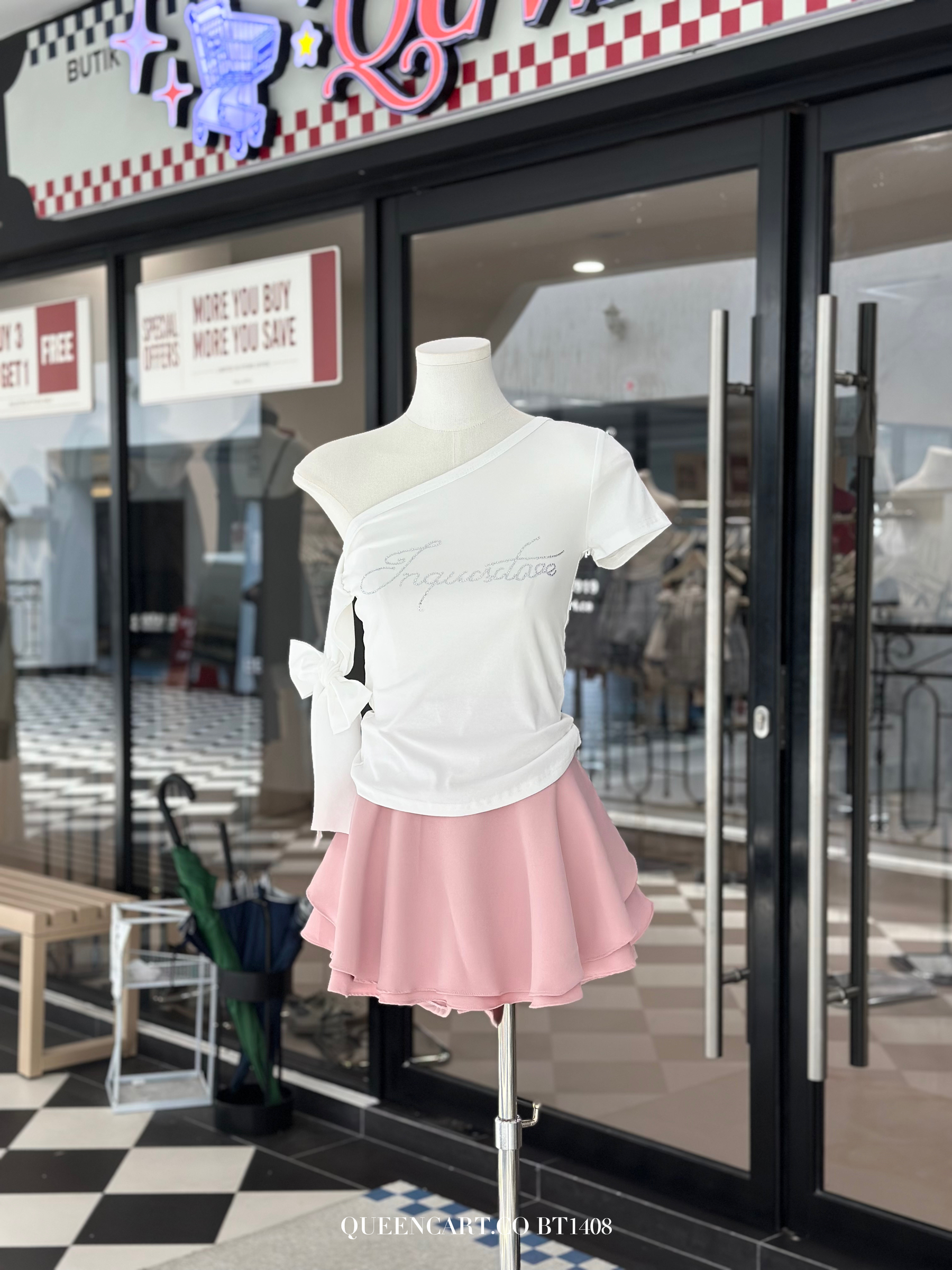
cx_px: 476
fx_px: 1760
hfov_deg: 30.3
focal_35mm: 48
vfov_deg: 39.7
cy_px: 635
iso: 125
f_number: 1.78
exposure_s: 1/171
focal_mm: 6.86
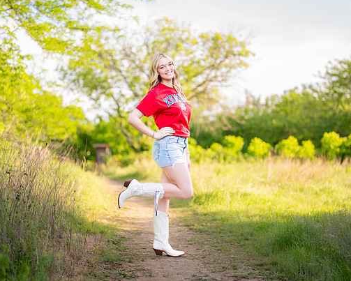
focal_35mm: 64
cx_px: 163
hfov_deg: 29.5
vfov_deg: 23.9
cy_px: 143
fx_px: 665
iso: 200
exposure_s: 1/1250
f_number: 1.2
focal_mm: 50
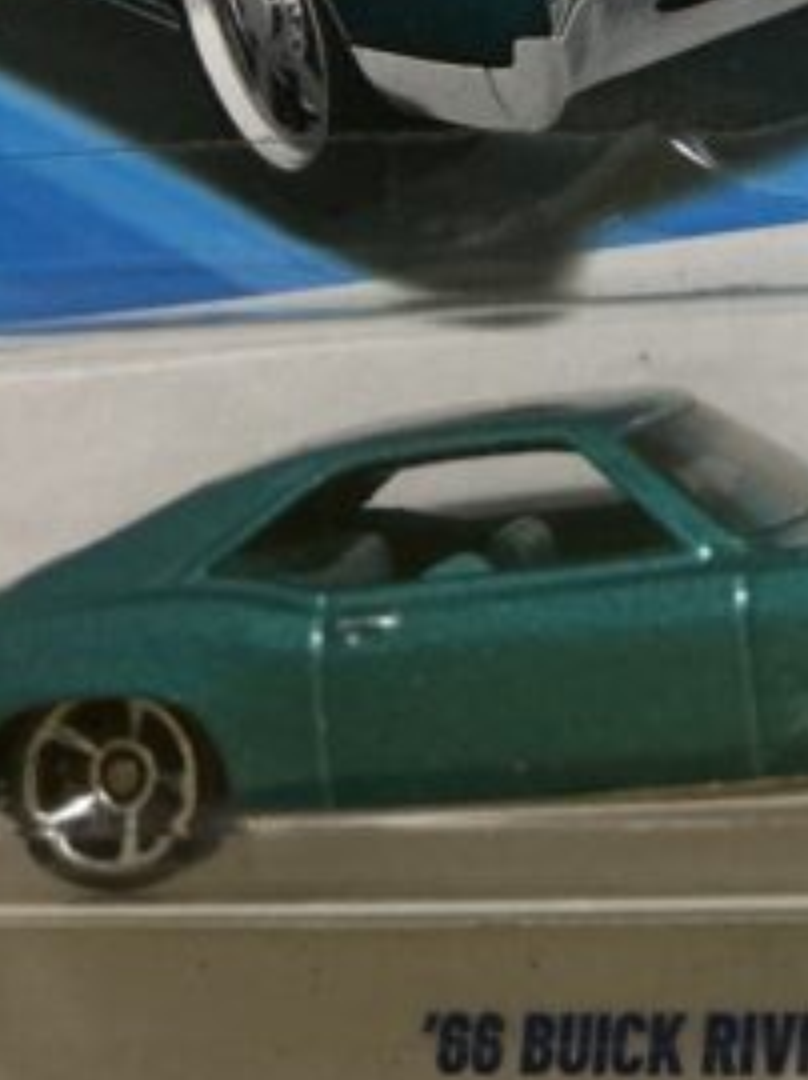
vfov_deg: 20.5
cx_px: 740
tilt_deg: -61.1
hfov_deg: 16.9
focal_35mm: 86
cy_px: -376
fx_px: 2681
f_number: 1.8
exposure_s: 1/30
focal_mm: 3
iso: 320
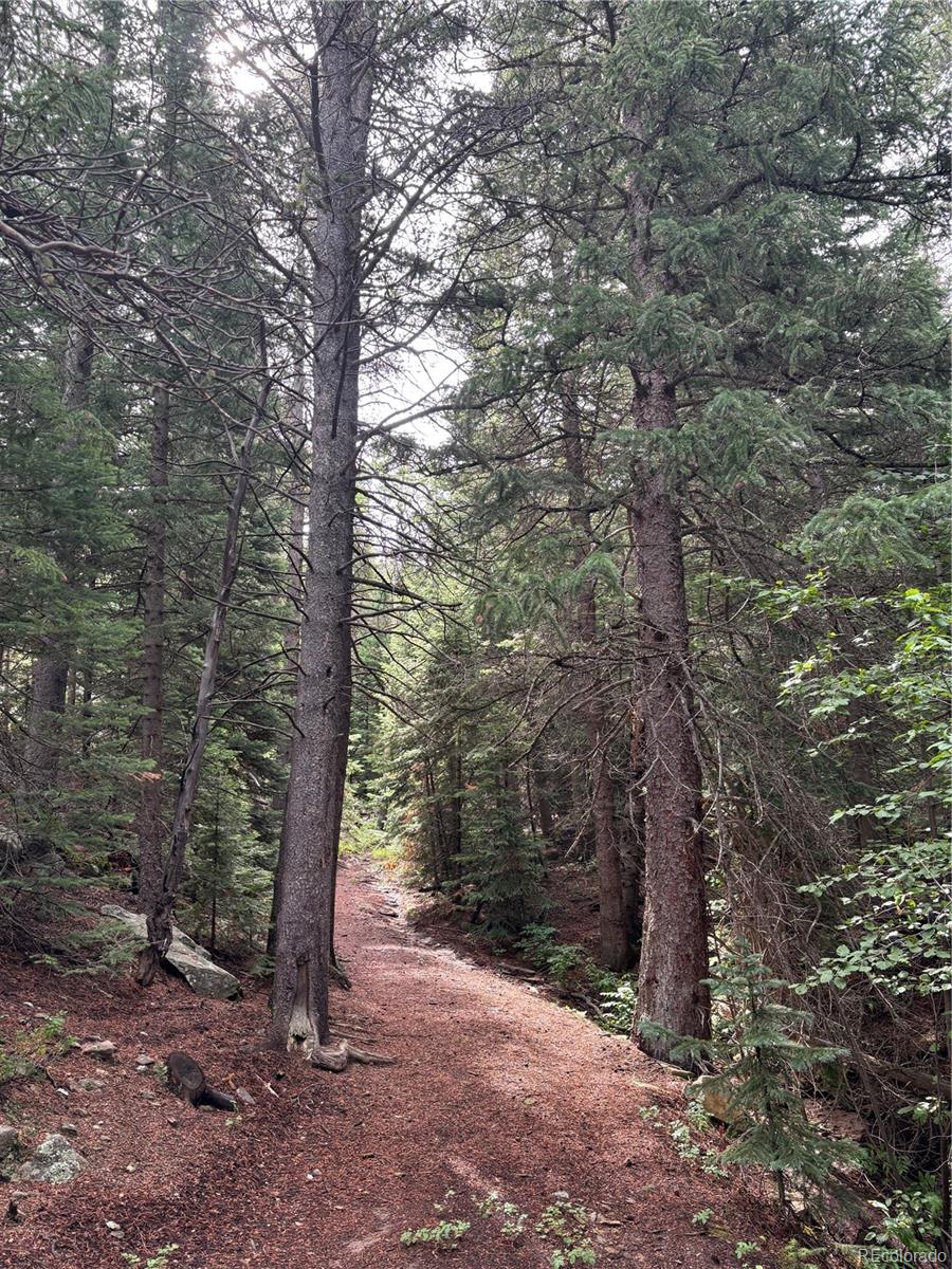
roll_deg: +2.1
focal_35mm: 26
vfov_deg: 67.3
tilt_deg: +13.2
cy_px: 634
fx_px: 953
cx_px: 476
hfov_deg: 53.1
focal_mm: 5.96
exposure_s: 1/144
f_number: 1.6
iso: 64
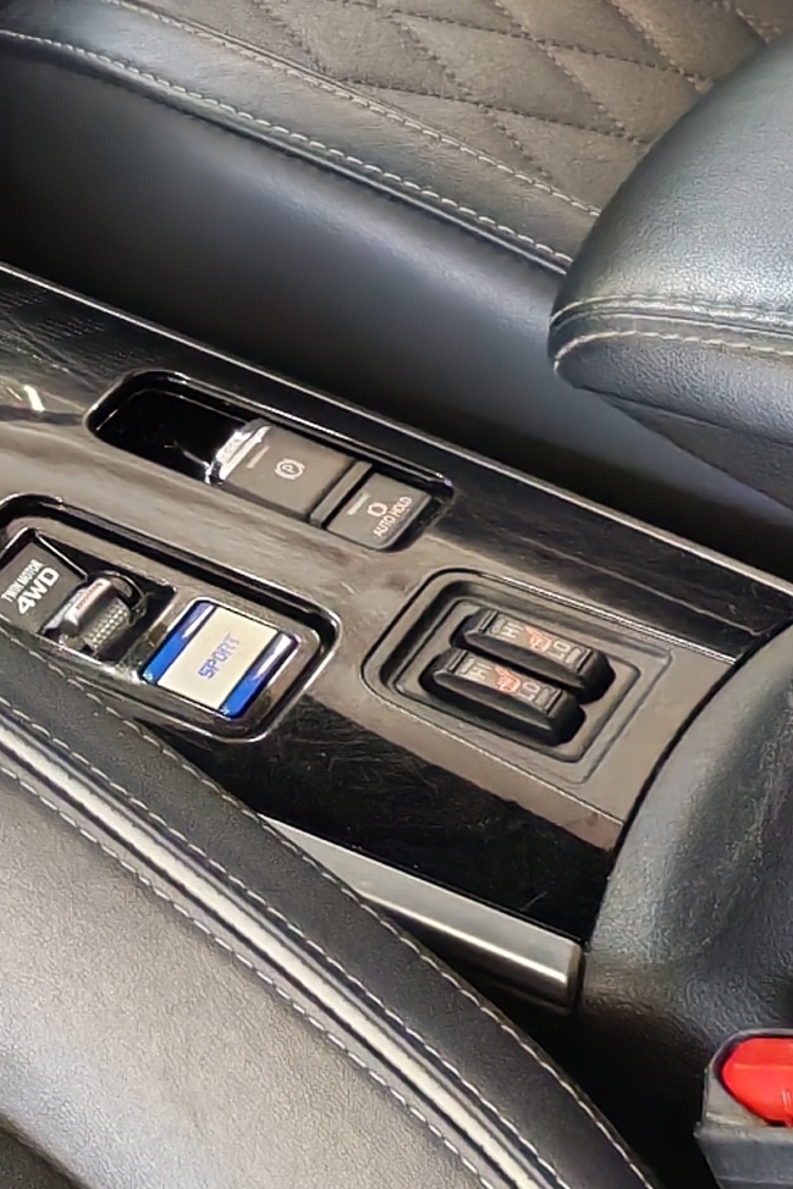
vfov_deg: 14.2
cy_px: -234
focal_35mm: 140
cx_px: -1124
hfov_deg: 8.9
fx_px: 4627
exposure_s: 1/50
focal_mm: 6.12
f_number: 1.9
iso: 925
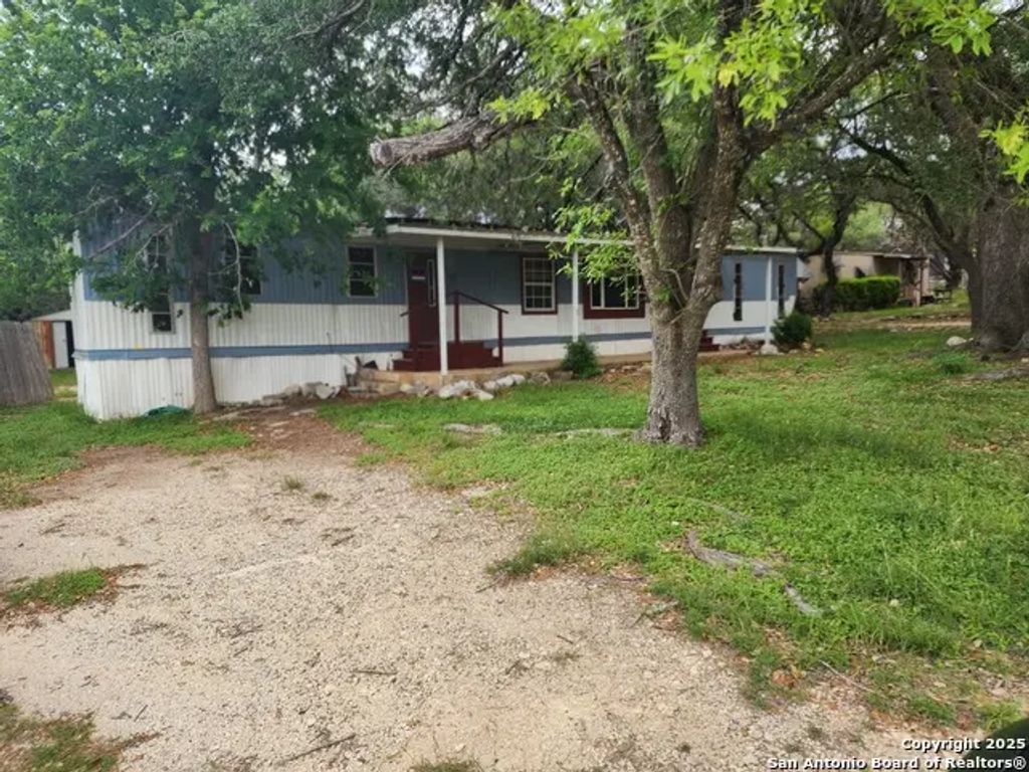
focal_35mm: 23
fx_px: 684
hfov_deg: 73.9
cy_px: 386
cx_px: 514
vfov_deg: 58.9
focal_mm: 6.4
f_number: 1.8
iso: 12
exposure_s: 1/376
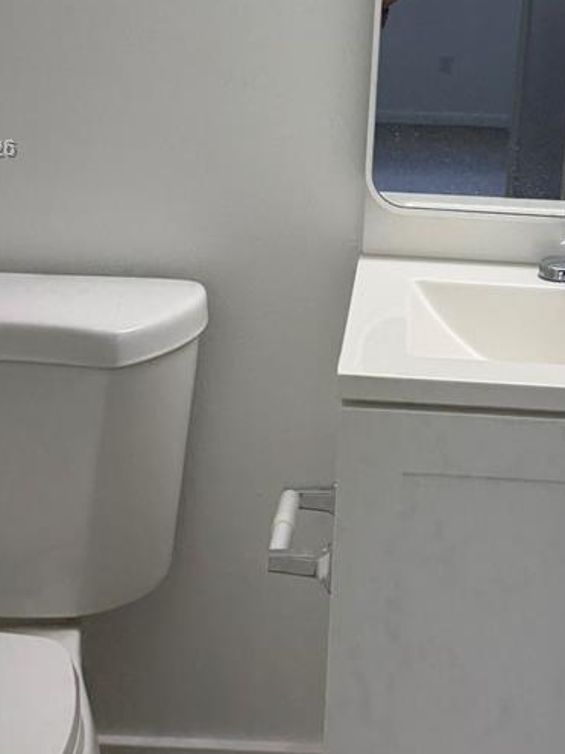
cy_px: 150
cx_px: 418
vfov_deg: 32.3
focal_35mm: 58
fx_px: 1264
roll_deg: -3.2
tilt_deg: -9.1
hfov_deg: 24.9
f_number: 1.78
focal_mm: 6.76
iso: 100
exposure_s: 1/391
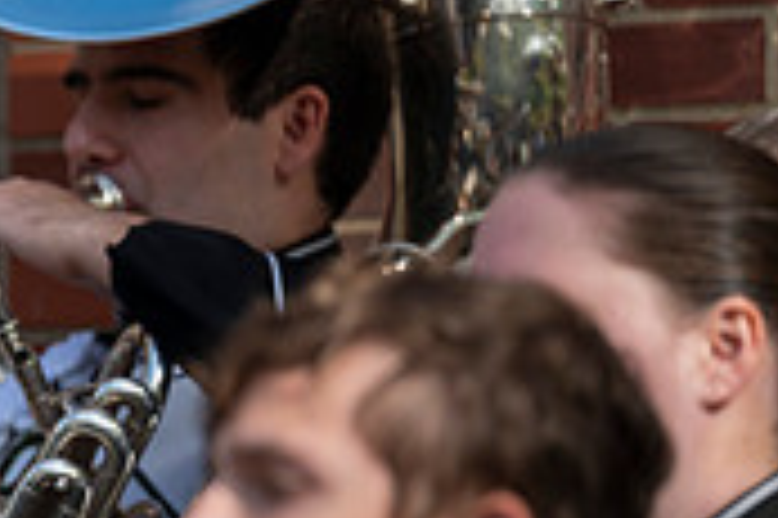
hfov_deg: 3.1
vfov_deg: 2.1
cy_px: 351
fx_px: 14444
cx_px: -436
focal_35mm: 669
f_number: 2.8
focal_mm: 200
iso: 64
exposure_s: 1/500
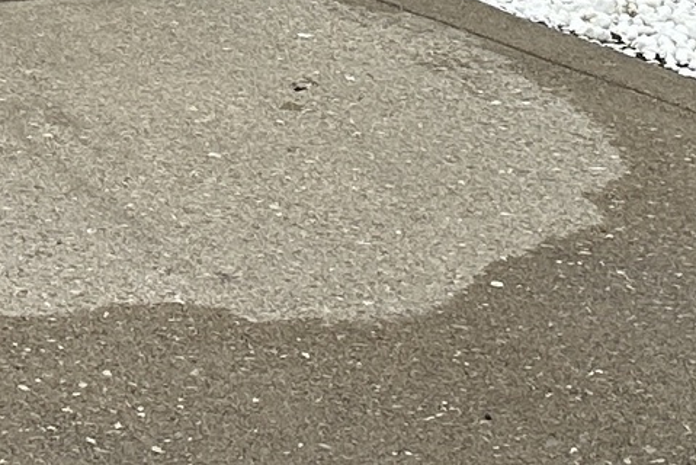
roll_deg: -0.8
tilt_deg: +7.3
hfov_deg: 12.5
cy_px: -837
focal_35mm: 160
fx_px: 3095
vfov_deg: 7.7
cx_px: -151
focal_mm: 6.86
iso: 80
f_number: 1.78
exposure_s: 1/3472
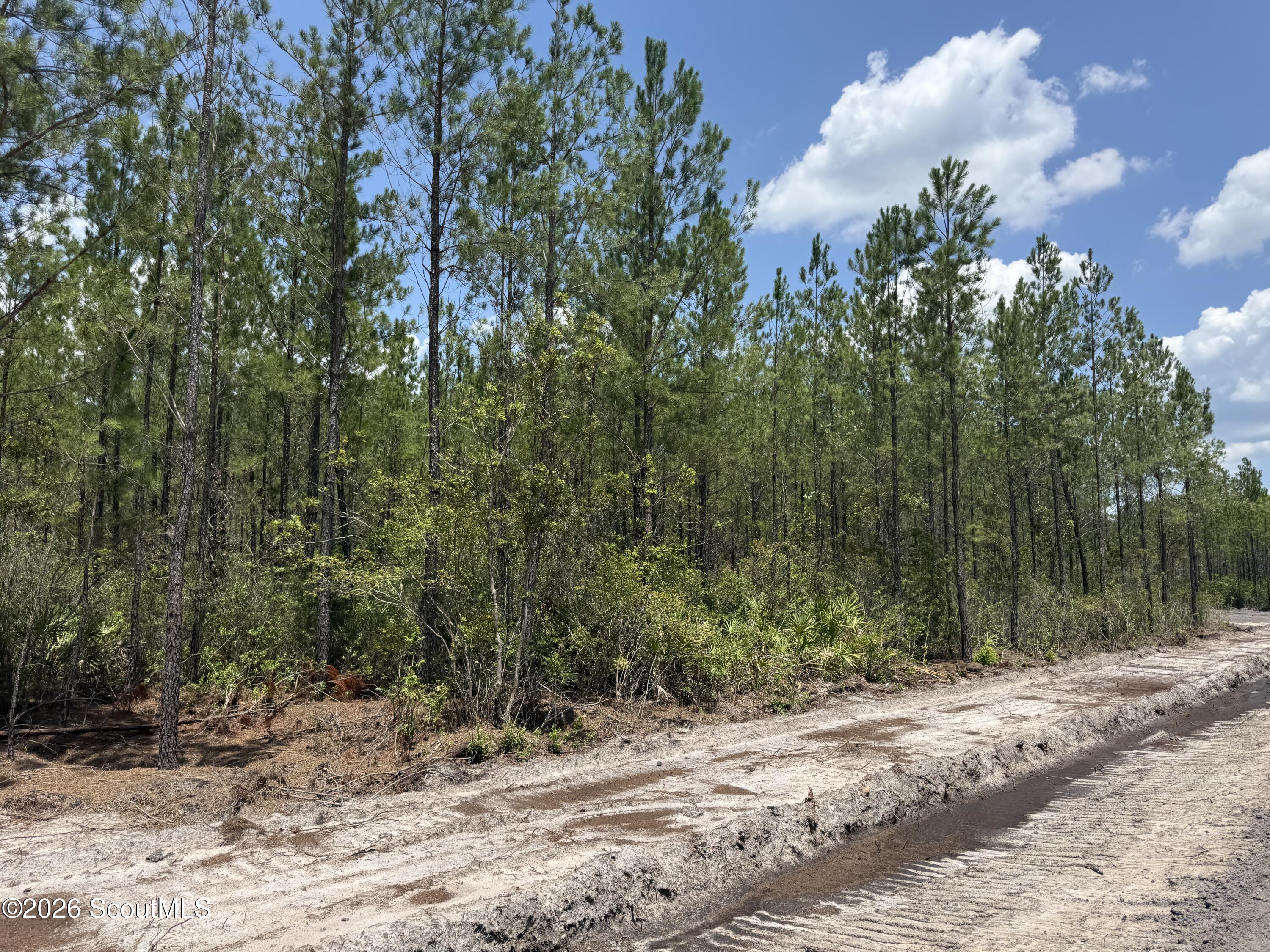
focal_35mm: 24
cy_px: 476
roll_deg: -0.2
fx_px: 881
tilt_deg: +7.2
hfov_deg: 71.6
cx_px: 635
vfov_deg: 56.8
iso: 80
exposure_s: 1/3759
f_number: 1.78
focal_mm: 6.76
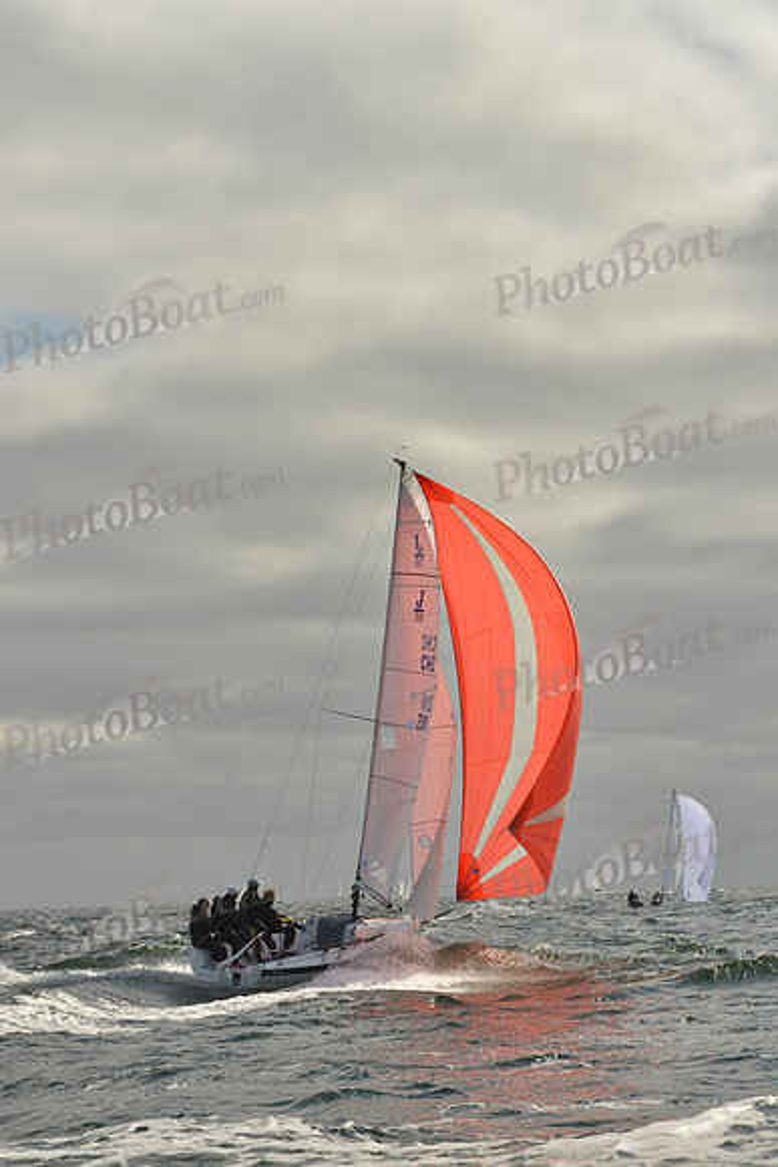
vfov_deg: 24.8
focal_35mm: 82
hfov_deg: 16.7
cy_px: 584
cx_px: 389
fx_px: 2656
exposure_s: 1/1600
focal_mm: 82
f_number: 11
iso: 400
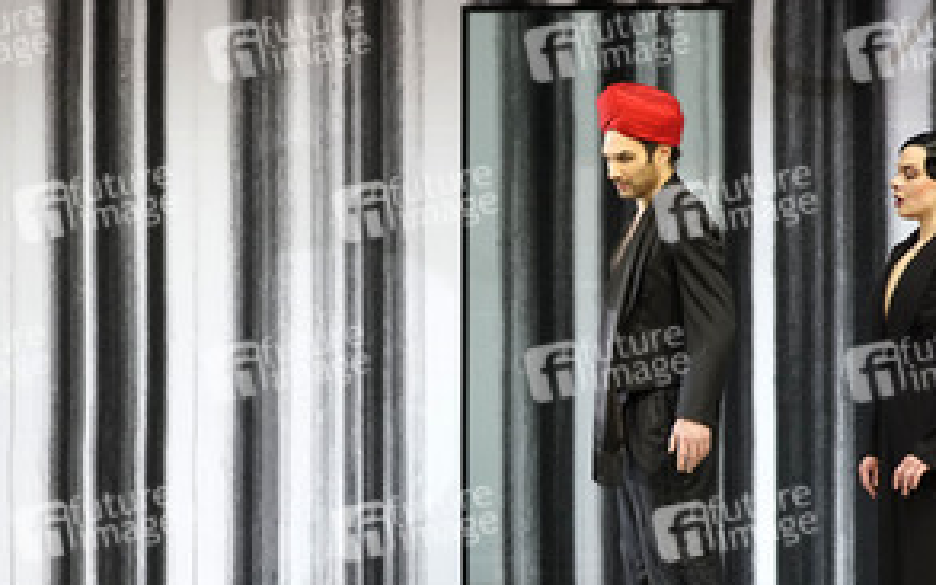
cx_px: 331
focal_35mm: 314
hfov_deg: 6.7
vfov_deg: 4.2
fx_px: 8008
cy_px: 444
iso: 1600
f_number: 5.6
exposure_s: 1/400
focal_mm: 200
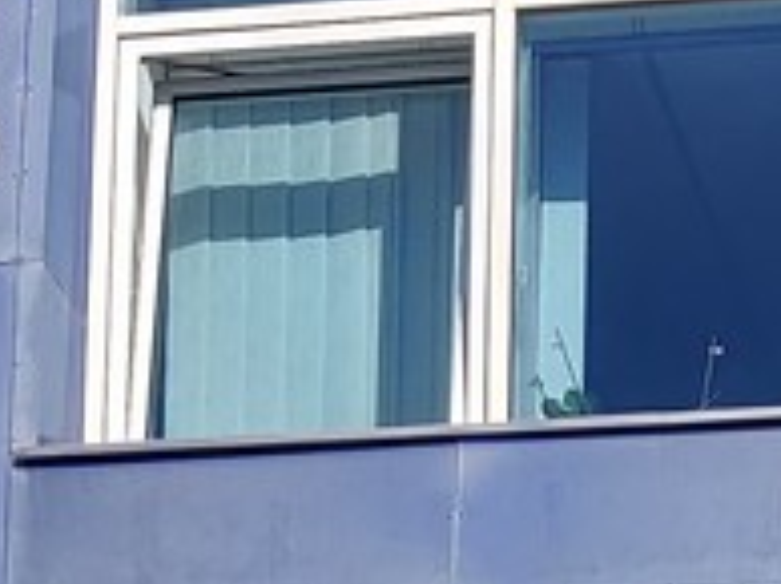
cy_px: 1301
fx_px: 3493
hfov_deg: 12.7
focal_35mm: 155
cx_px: 656
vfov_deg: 8.8
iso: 100
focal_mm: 4.25
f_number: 1.7
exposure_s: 1/716
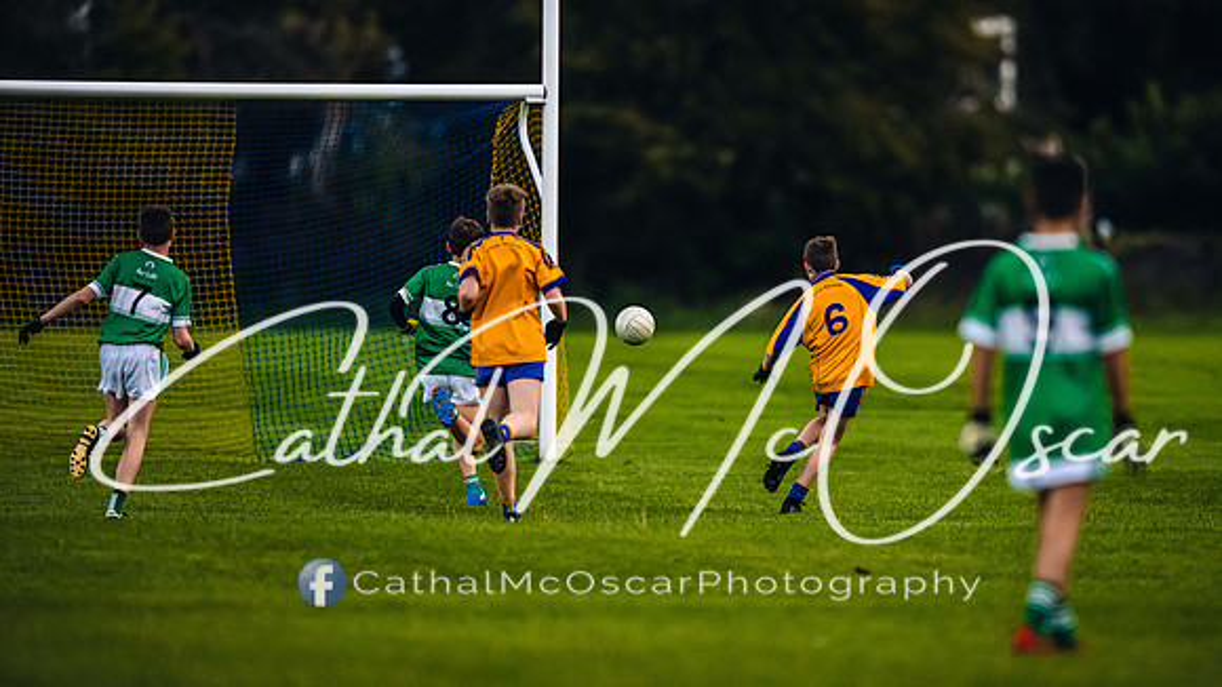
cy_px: 327
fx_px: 17213
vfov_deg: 2.3
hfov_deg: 4.1
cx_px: 724
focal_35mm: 531
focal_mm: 400
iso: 3200
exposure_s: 1/800
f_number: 2.8
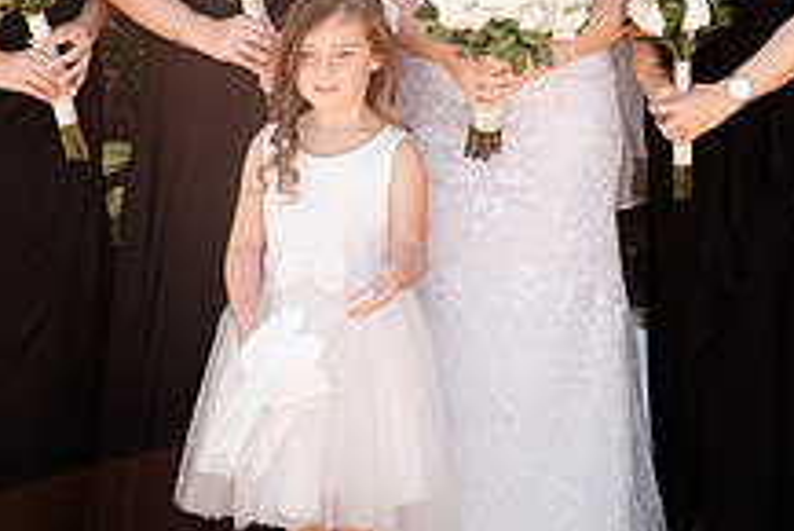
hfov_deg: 31.2
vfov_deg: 20.2
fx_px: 1412
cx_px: 527
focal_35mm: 64
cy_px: -75
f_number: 2.8
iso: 160
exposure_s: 1/640
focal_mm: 24
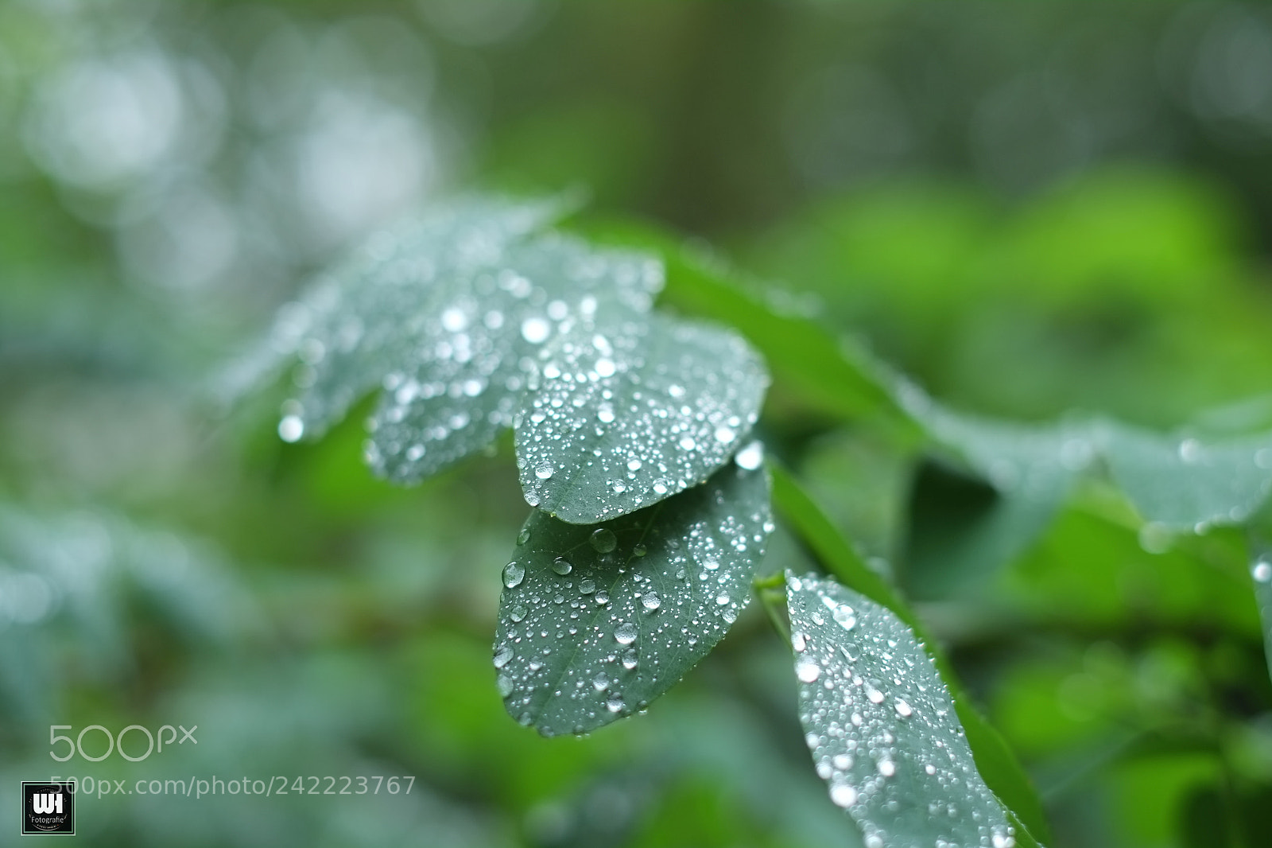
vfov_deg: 25.5
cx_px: 636
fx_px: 1872
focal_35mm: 53
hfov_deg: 37.5
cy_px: 424
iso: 200
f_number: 2.2
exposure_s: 1/105
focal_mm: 35
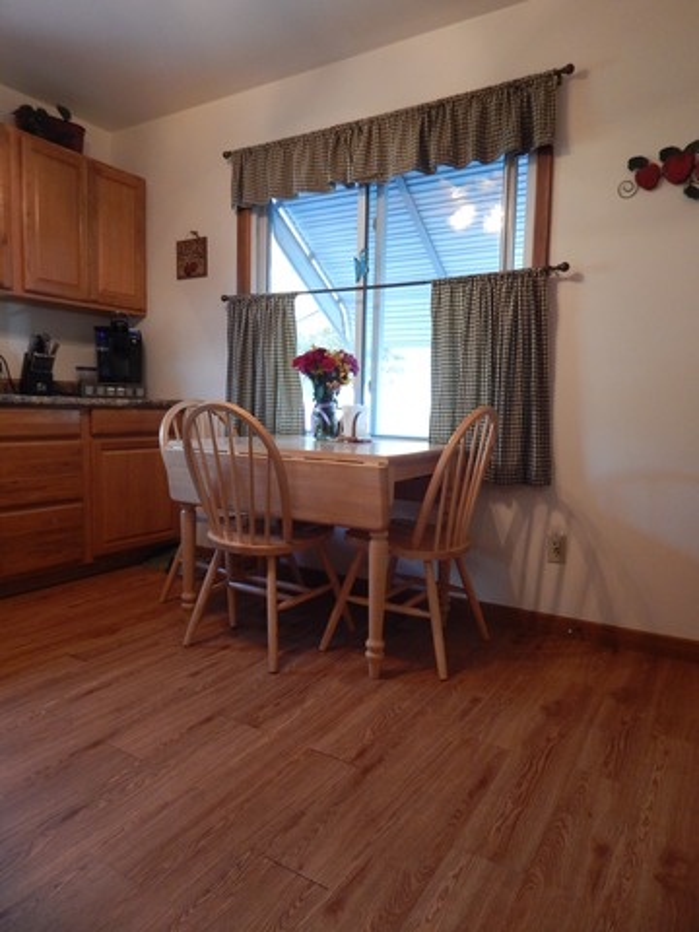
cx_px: 350
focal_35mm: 22
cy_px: 466
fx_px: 592
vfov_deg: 76.4
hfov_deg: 61.1
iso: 360
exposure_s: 1/30
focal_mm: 4
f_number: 3
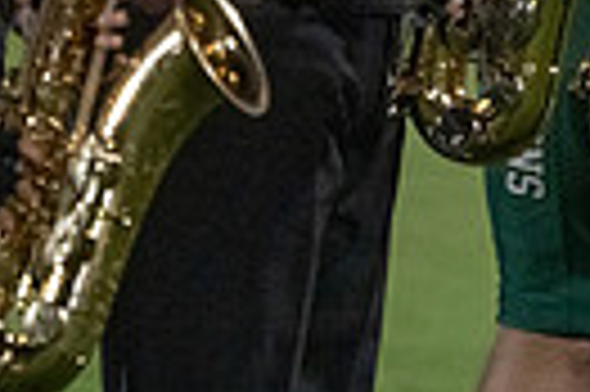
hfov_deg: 1.3
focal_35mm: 1598
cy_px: -421
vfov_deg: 0.9
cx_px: 721
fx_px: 26157
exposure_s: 1/1250
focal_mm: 361
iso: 10000
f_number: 5.6
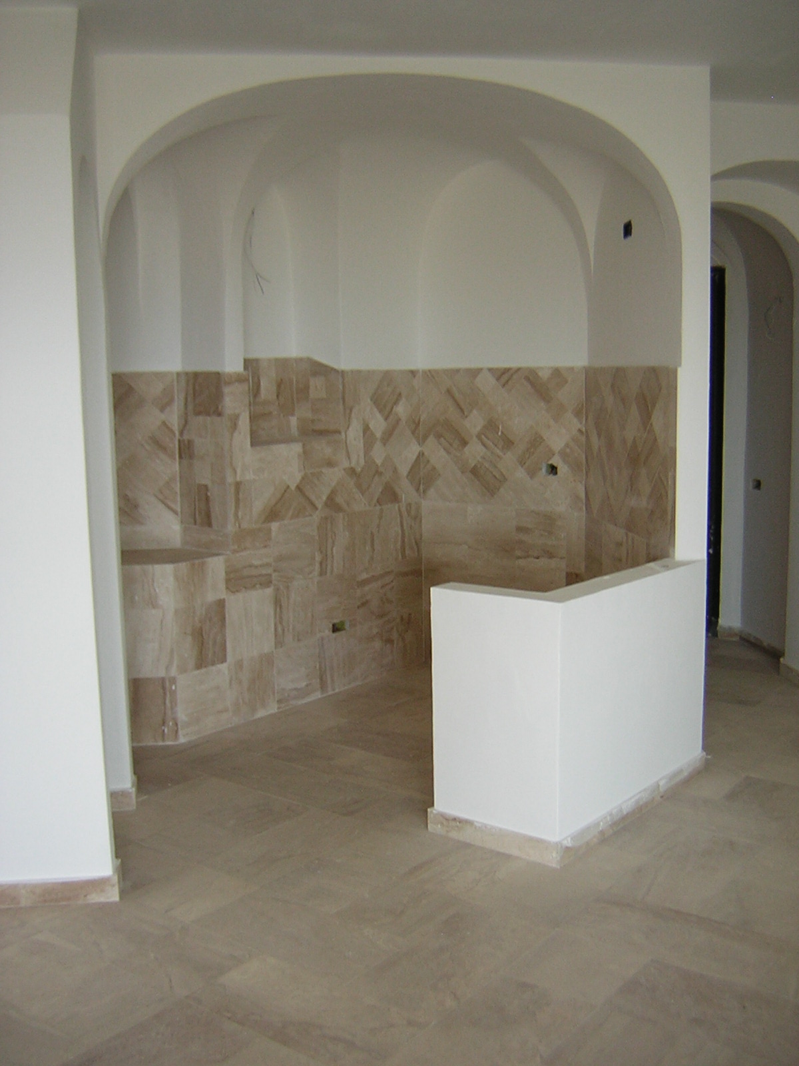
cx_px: 400
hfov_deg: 39.7
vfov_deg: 51.4
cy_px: 533
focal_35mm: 36
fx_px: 1108
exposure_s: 1/74.9
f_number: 2.6
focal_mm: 4.7
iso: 50
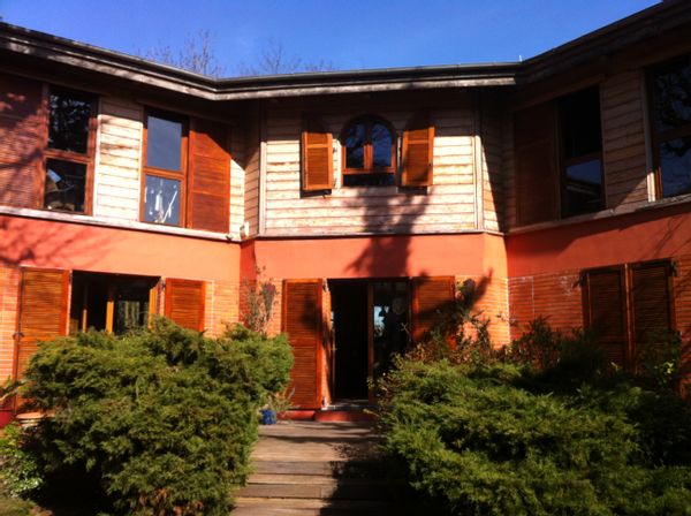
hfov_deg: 52.7
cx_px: 346
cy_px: 258
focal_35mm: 35
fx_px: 698
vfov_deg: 40.6
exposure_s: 1/773
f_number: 2.8
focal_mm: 3.85
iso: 80
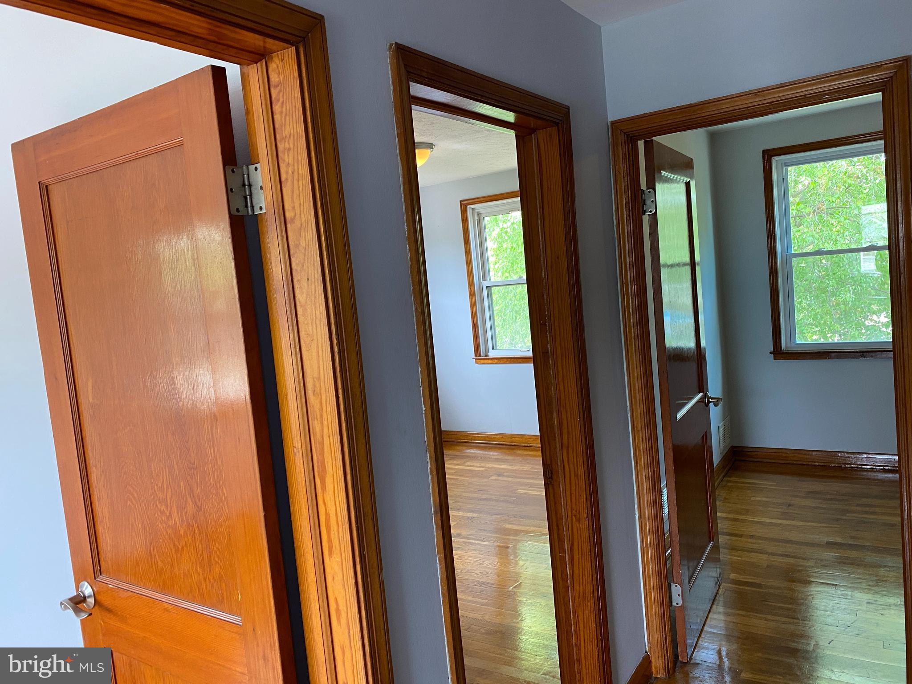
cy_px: 342
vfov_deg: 53.1
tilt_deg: -4.9
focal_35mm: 26
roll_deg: +4.6
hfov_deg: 67.3
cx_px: 456
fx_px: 685
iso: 125
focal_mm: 4.25
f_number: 1.8
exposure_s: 1/60
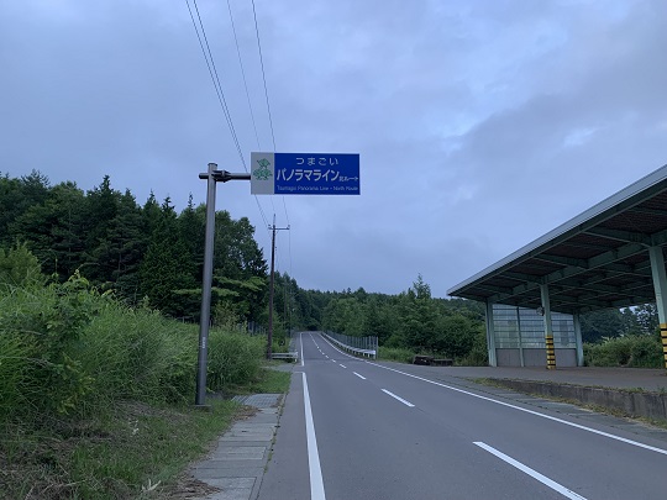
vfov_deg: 53.1
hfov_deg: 67.3
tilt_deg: +11.4
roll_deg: -0.1
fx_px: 501
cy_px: 250
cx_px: 334
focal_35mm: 26
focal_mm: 4.25
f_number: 1.8
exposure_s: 1/93
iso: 100
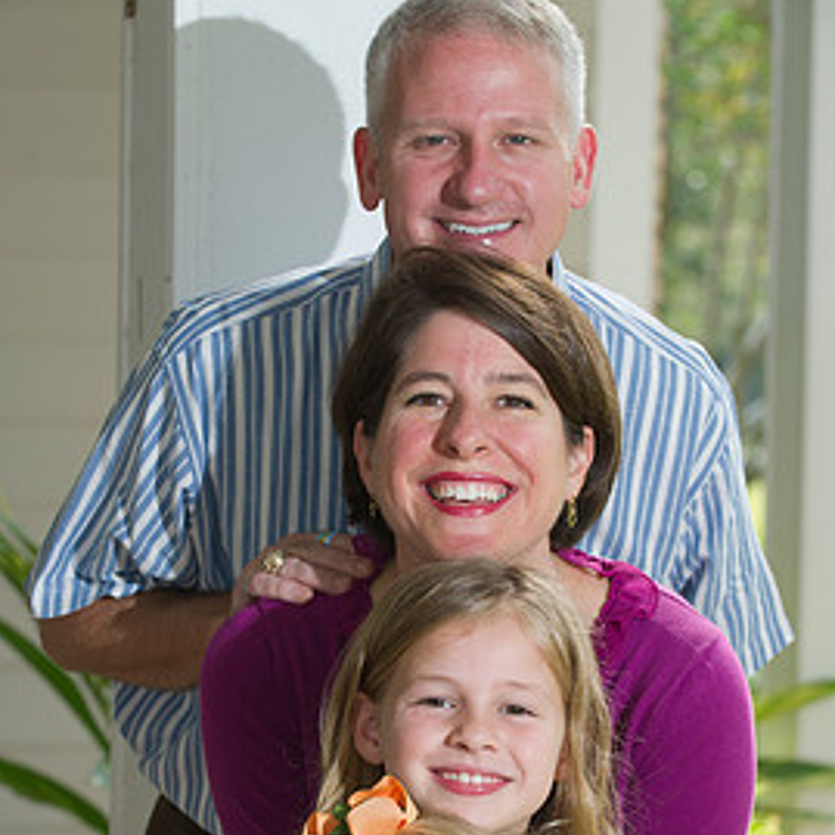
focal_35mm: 135
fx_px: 3684
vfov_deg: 12.9
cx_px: 383
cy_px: 624
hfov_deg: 12.9
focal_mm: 95
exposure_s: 1/160
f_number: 5
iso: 320
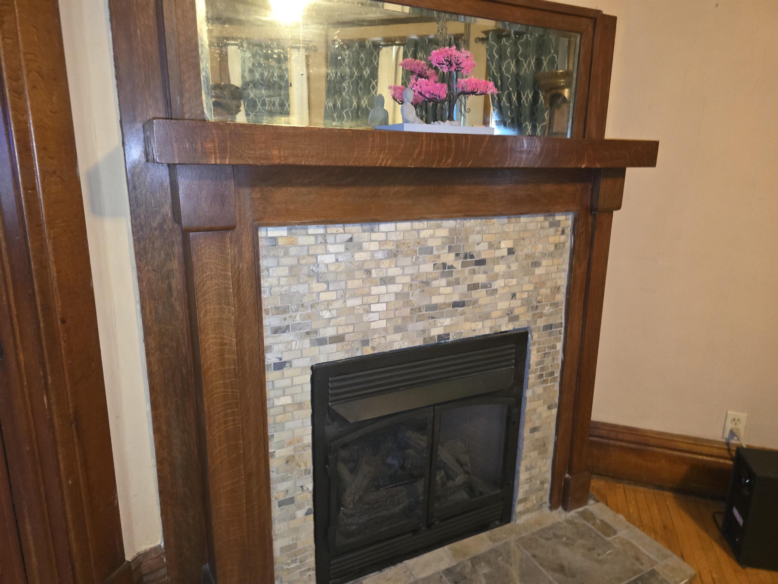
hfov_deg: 73.9
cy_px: 292
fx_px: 517
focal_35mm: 23
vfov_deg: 58.9
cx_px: 389
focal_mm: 6.3
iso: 1000
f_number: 1.7
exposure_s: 1/12
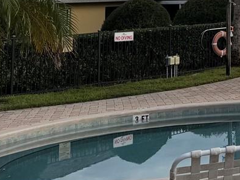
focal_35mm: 97
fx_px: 673
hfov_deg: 18.2
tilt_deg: +9.9
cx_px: 350
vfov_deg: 13.7
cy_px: -139
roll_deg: +3.6
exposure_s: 1/6173
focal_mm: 6.76
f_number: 1.78
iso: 80
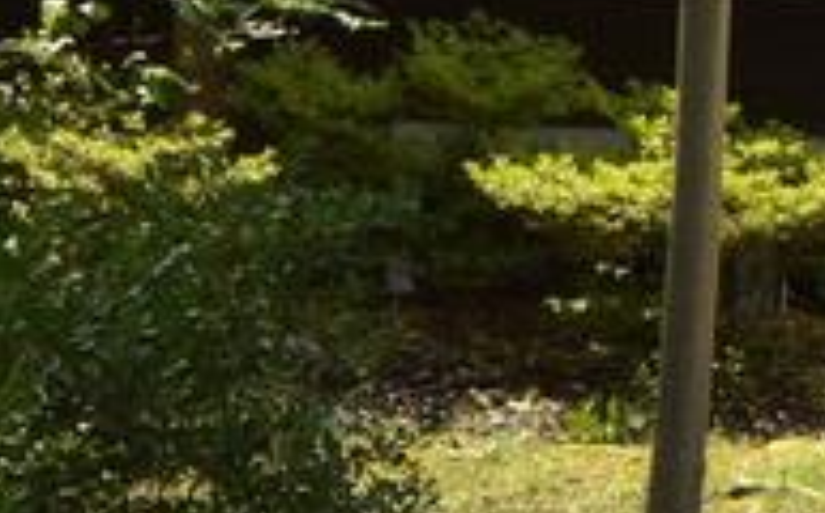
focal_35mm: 217
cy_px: -126
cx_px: 1565
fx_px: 4868
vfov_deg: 6.0
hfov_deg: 9.2
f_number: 8
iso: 100
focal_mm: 19
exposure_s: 1/200
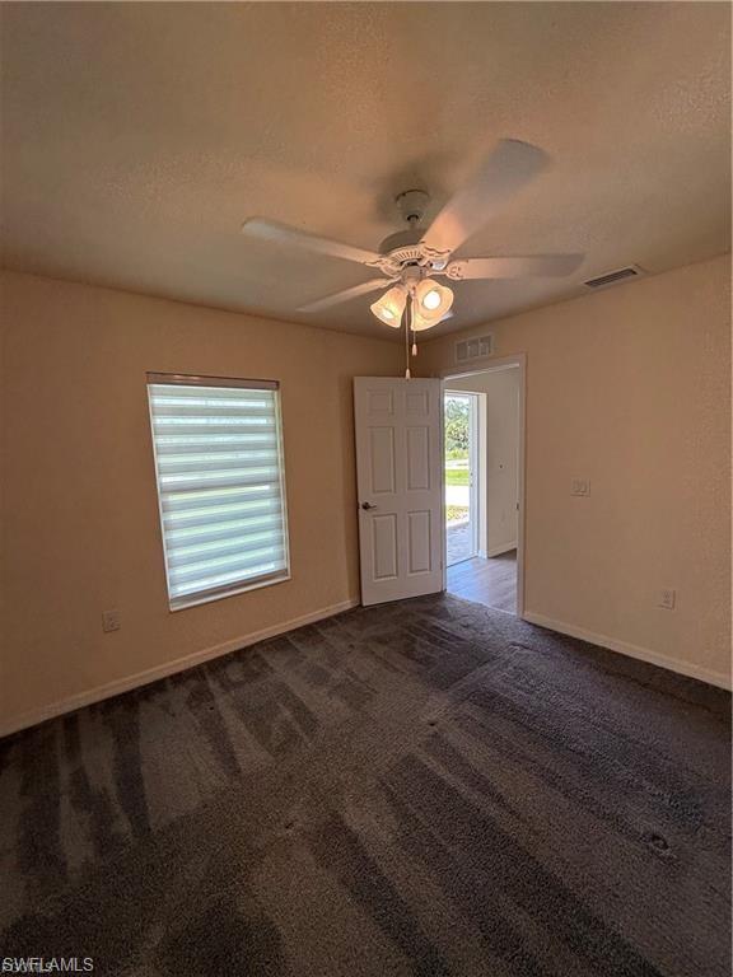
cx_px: 366
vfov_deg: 102.1
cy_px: 488
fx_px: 395
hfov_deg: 85.7
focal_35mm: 14
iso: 64
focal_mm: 2.22
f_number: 2.2
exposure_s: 1/149
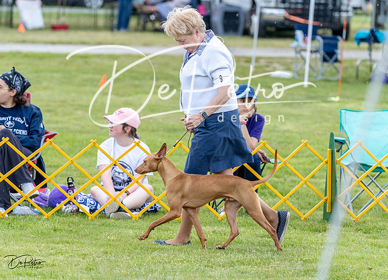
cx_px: 189
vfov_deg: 6.6
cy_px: 135
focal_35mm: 219
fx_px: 2421
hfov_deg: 9.2
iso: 500
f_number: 4.5
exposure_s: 1/1000
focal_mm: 187
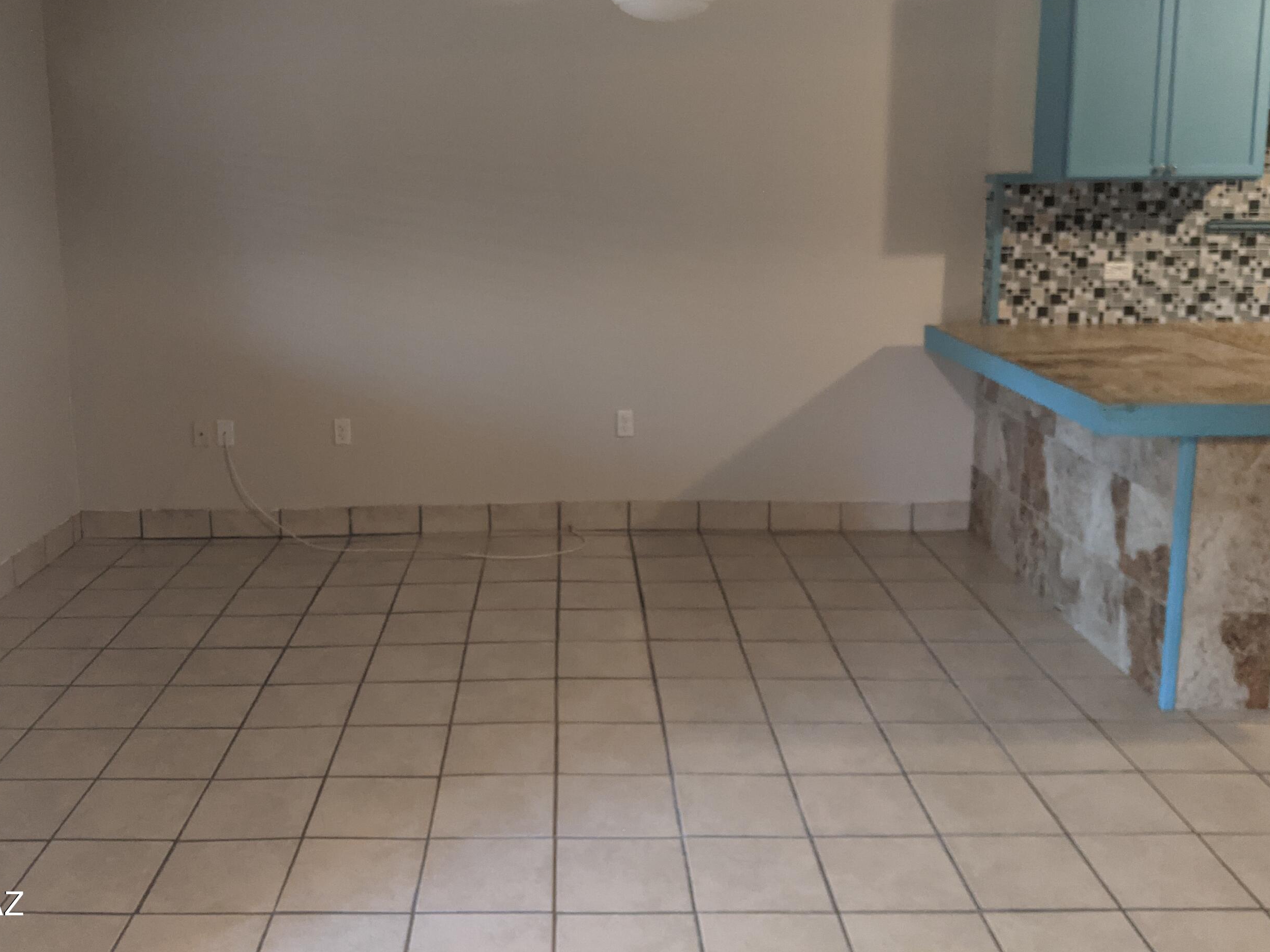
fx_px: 1211
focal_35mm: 33
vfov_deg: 42.7
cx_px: 562
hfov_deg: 55.2
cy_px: 375
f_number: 1.8
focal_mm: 4.44
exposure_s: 1/40
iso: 565
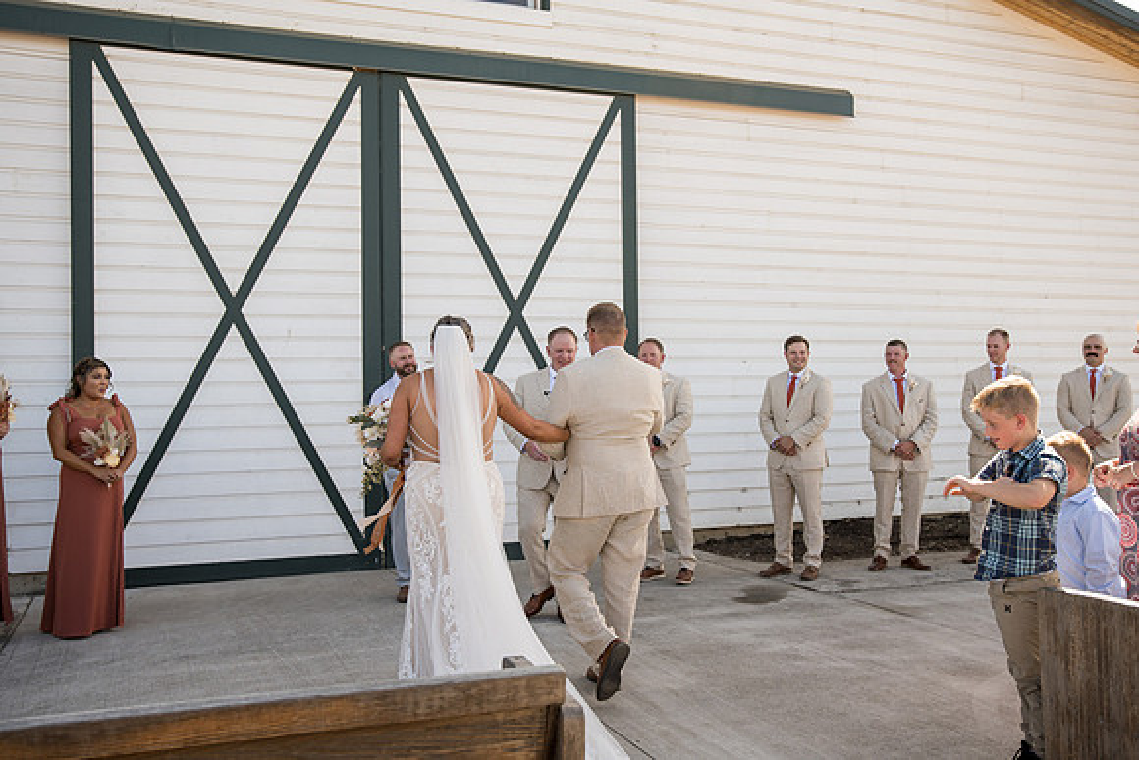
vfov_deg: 38.9
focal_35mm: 34
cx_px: 570
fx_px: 1076
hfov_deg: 55.8
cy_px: 380
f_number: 4
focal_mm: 34
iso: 100
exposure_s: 1/400
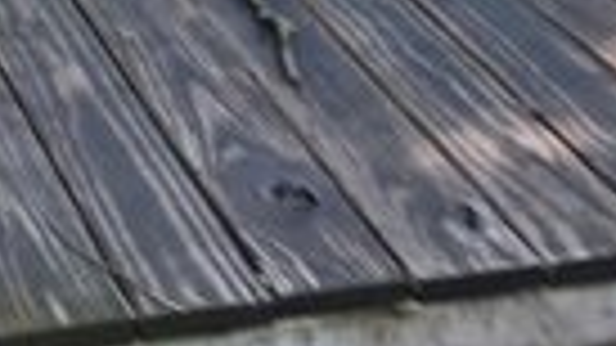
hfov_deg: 17.7
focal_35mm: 117
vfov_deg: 8.7
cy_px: -652
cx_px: -40
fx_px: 1911
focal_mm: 5.4
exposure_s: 1/180
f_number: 1.8
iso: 64
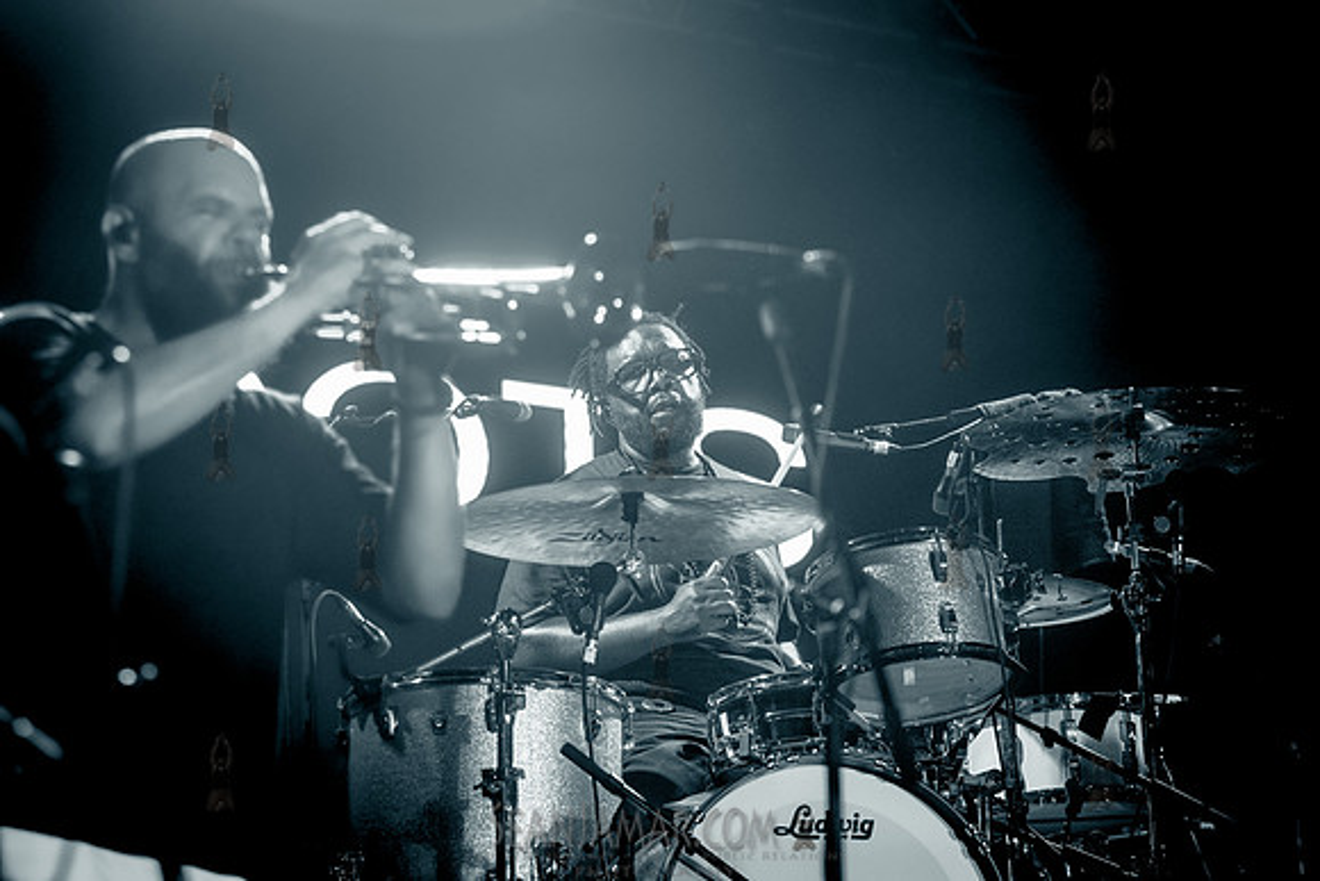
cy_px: 440
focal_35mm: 105
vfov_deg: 13.0
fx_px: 3851
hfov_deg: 19.5
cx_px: 660
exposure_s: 1/640
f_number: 4
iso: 6400
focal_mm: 105
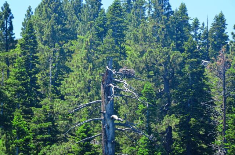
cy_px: 78
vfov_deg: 4.6
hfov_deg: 6.9
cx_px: 118
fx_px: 1953
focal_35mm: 300
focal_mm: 200
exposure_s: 1/60
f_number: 16
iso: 200
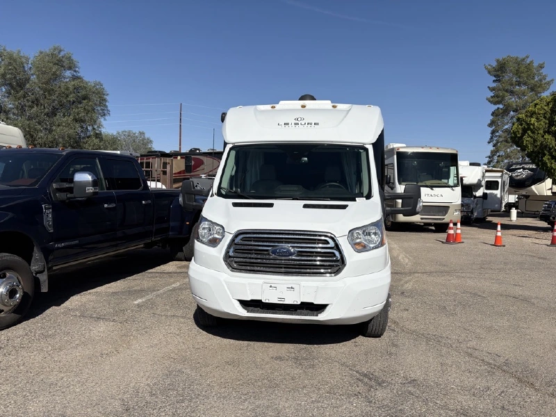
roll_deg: -1.0
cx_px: 278
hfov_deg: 67.3
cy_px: 208
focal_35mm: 26
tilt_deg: -0.1
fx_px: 418
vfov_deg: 53.1
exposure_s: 1/6329
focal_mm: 5.96
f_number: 1.6
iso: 50
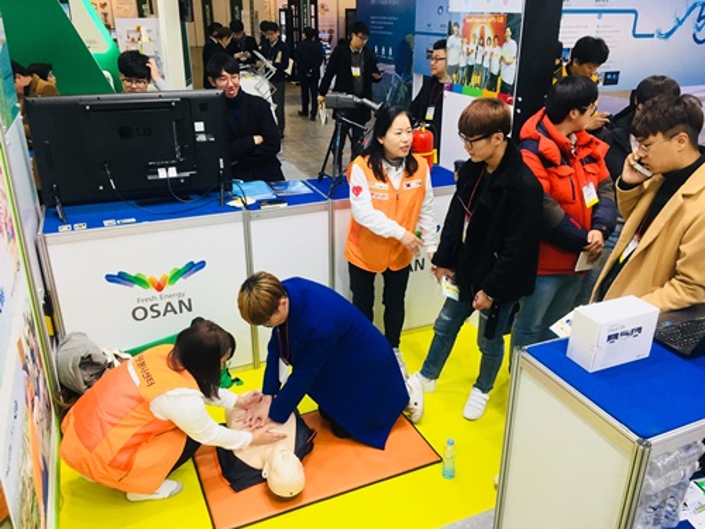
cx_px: 352
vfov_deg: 48.2
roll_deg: -0.9
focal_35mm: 29
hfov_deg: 61.7
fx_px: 591
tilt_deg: -23.0
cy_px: 264
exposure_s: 1/30
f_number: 2.2
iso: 40
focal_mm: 4.15
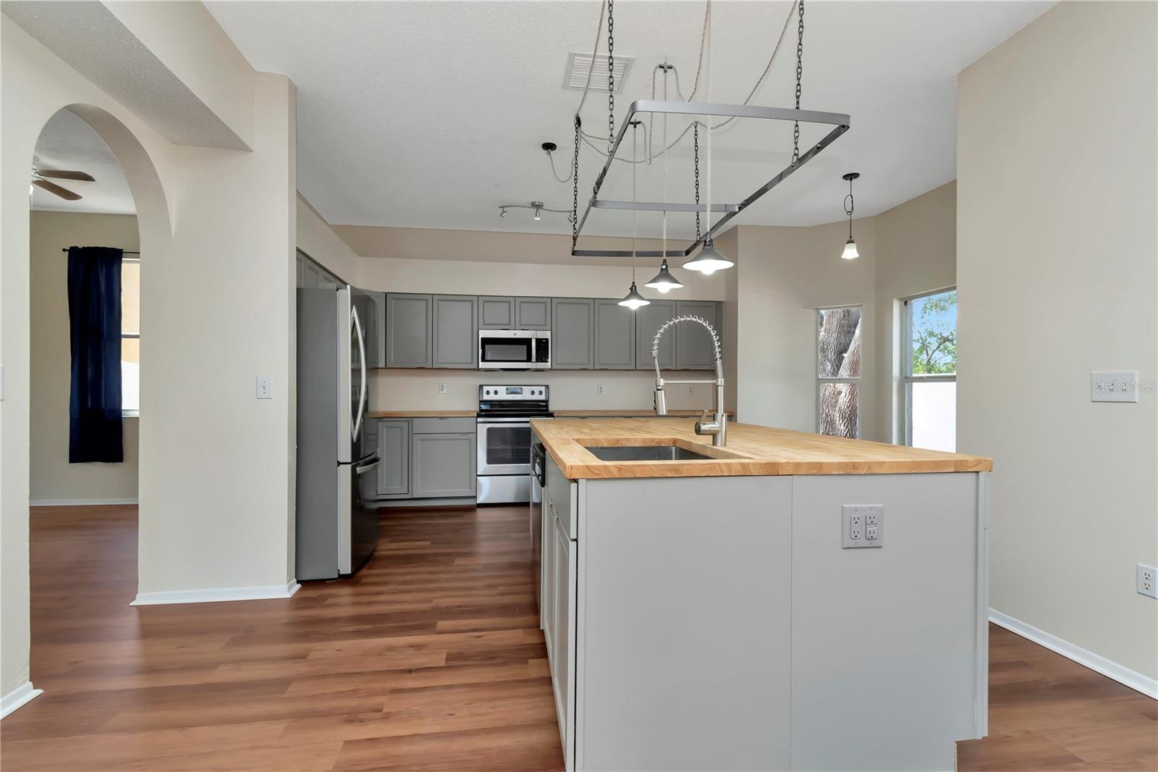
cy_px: 386
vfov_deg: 72.0
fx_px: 531
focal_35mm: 16
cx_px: 579
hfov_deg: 95.0
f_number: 8
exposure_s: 1/60
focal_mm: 11
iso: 200
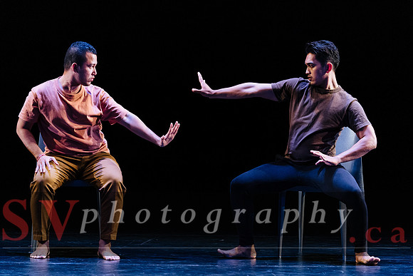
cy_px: 138
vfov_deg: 6.9
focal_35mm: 198
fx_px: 2272
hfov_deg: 10.4
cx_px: 206
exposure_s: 1/200
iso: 1600
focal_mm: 198
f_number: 2.8
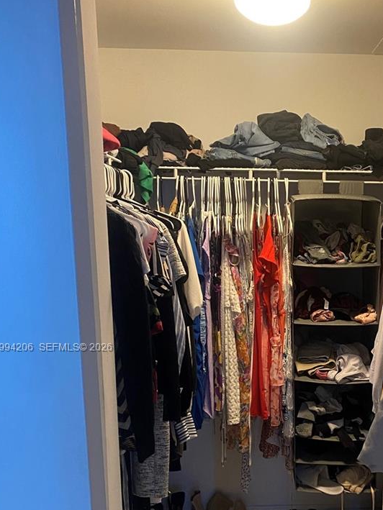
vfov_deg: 42.3
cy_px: 348
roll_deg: +0.0
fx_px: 649
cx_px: 303
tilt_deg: -11.6
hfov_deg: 32.1
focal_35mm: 44
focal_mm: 4.25
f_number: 1.8
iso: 400
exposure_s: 1/60
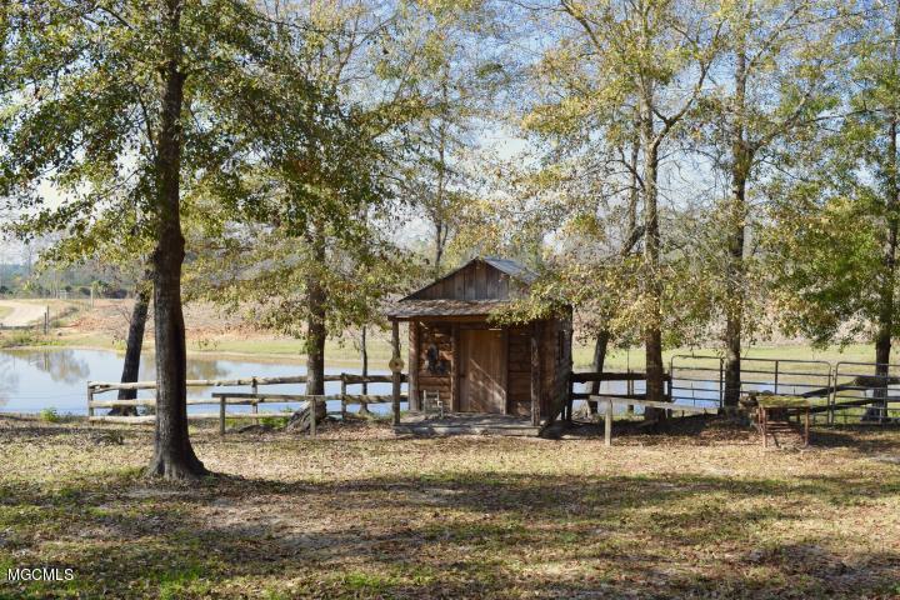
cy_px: 300
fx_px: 937
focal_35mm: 38
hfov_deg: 51.3
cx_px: 450
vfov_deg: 35.5
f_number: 8
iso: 200
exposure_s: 1/250
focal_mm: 25
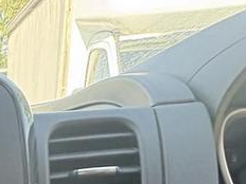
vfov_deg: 19.7
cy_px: 335
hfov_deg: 29.5
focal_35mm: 54
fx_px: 384
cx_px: -63
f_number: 2.2
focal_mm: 2.22
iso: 200
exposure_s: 1/99
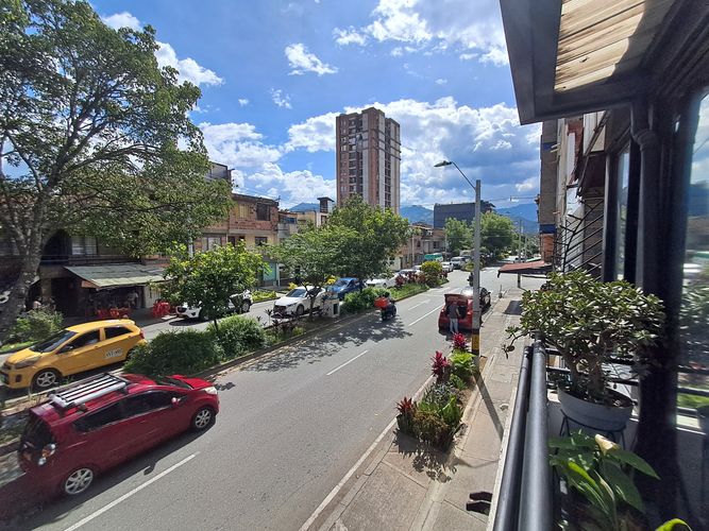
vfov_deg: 78.1
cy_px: 266
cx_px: 354
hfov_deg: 94.5
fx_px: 328
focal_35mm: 16
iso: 40
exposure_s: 1/2639
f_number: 2.2
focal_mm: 1.64
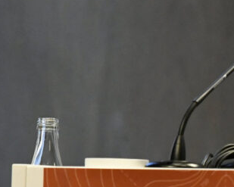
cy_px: 83
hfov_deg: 1.5
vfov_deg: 1.2
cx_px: 548
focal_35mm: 1276
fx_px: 8837
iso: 3200
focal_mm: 175
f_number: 4.5
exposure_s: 1/400
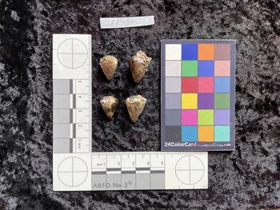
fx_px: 235
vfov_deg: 48.3
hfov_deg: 61.6
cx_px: 140
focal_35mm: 29
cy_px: 105
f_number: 1.8
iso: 80
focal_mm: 3
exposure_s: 1/60
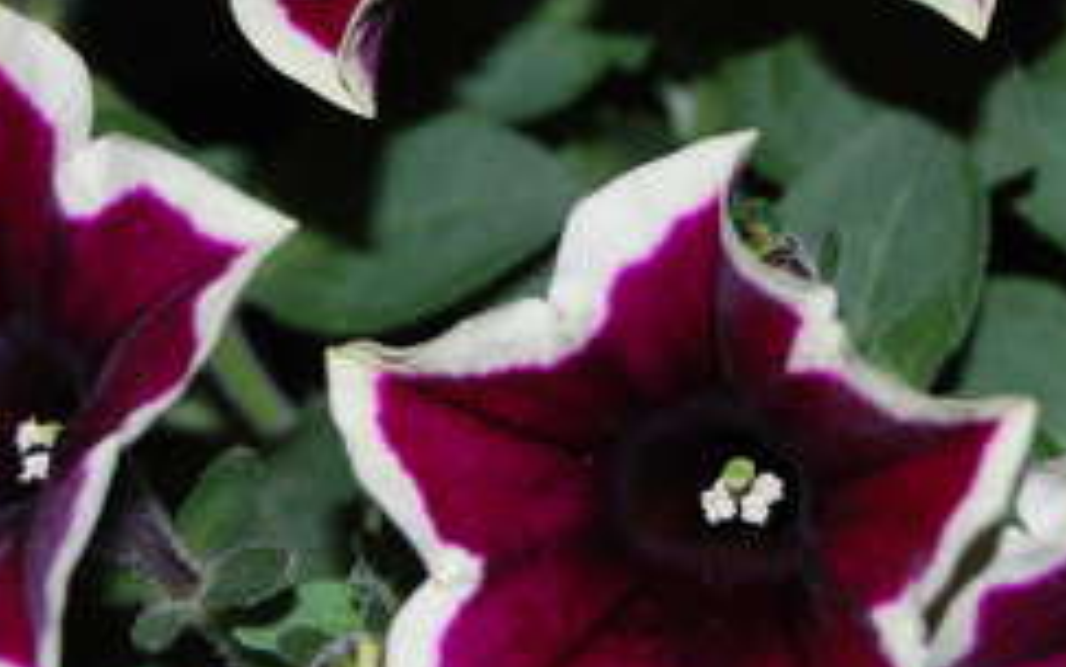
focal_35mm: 207
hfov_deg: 10.1
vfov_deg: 6.3
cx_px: 540
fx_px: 6023
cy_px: 195
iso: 200
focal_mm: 55
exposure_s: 1/125
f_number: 5.6
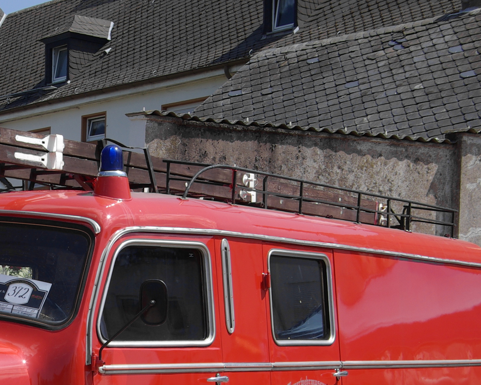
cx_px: 21
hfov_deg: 18.0
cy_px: 399
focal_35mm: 104
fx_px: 1483
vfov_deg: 14.5
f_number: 11
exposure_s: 1/180
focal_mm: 29
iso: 100
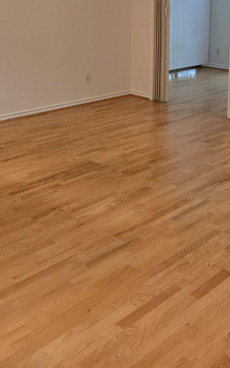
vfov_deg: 39.8
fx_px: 481
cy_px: 62
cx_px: 171
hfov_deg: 26.6
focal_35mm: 48
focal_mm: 6.3
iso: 250
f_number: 1.7
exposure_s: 1/120
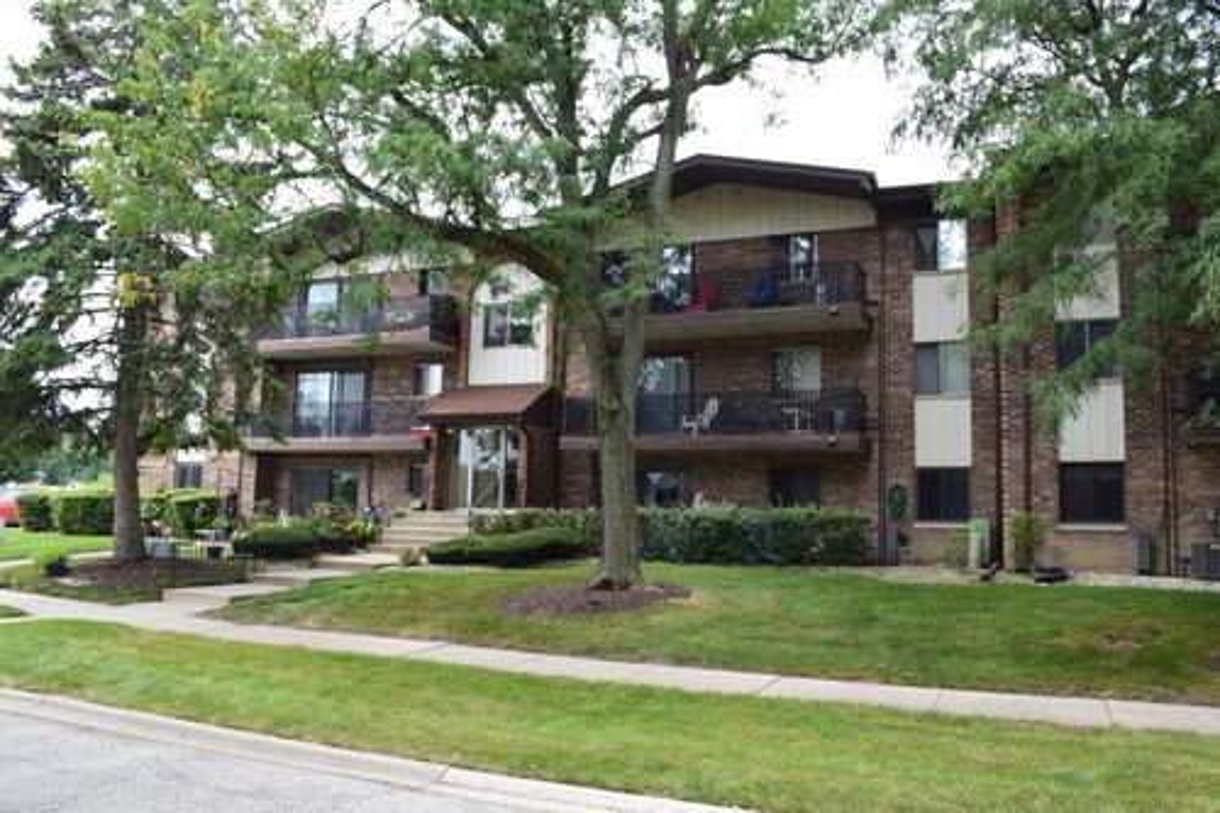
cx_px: 610
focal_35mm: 27
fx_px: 915
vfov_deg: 47.9
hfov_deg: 67.4
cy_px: 406
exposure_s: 1/200
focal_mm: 18
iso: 400
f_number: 10
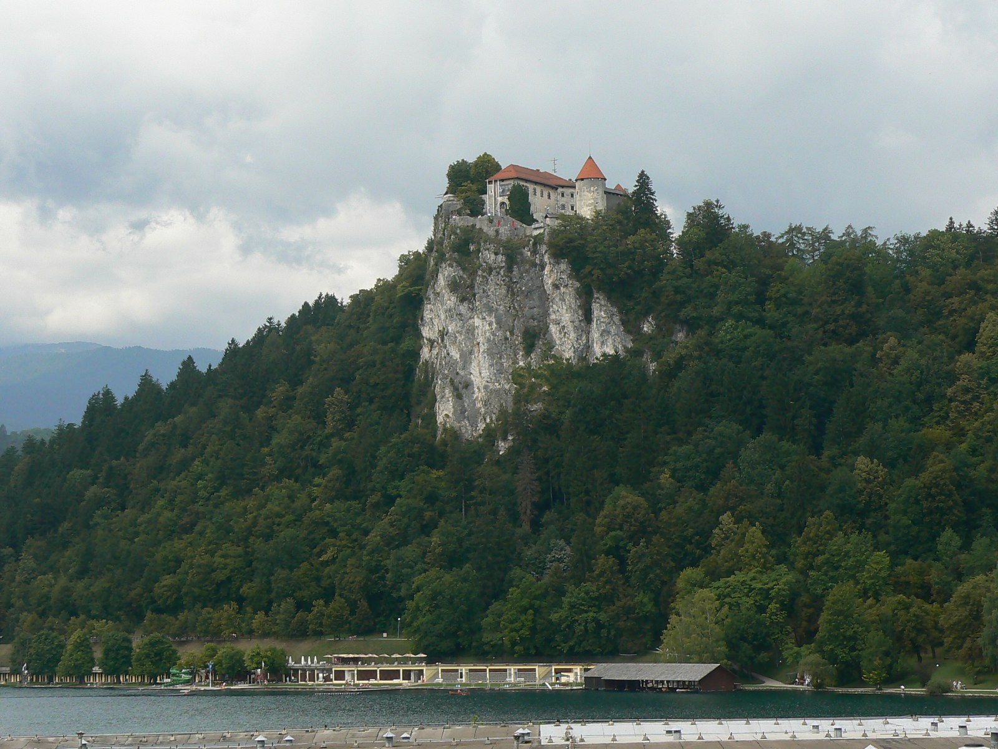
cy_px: 374
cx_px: 499
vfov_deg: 15.7
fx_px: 2710
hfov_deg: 20.9
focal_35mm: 94
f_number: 5.6
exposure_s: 1/500
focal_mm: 12.9
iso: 80
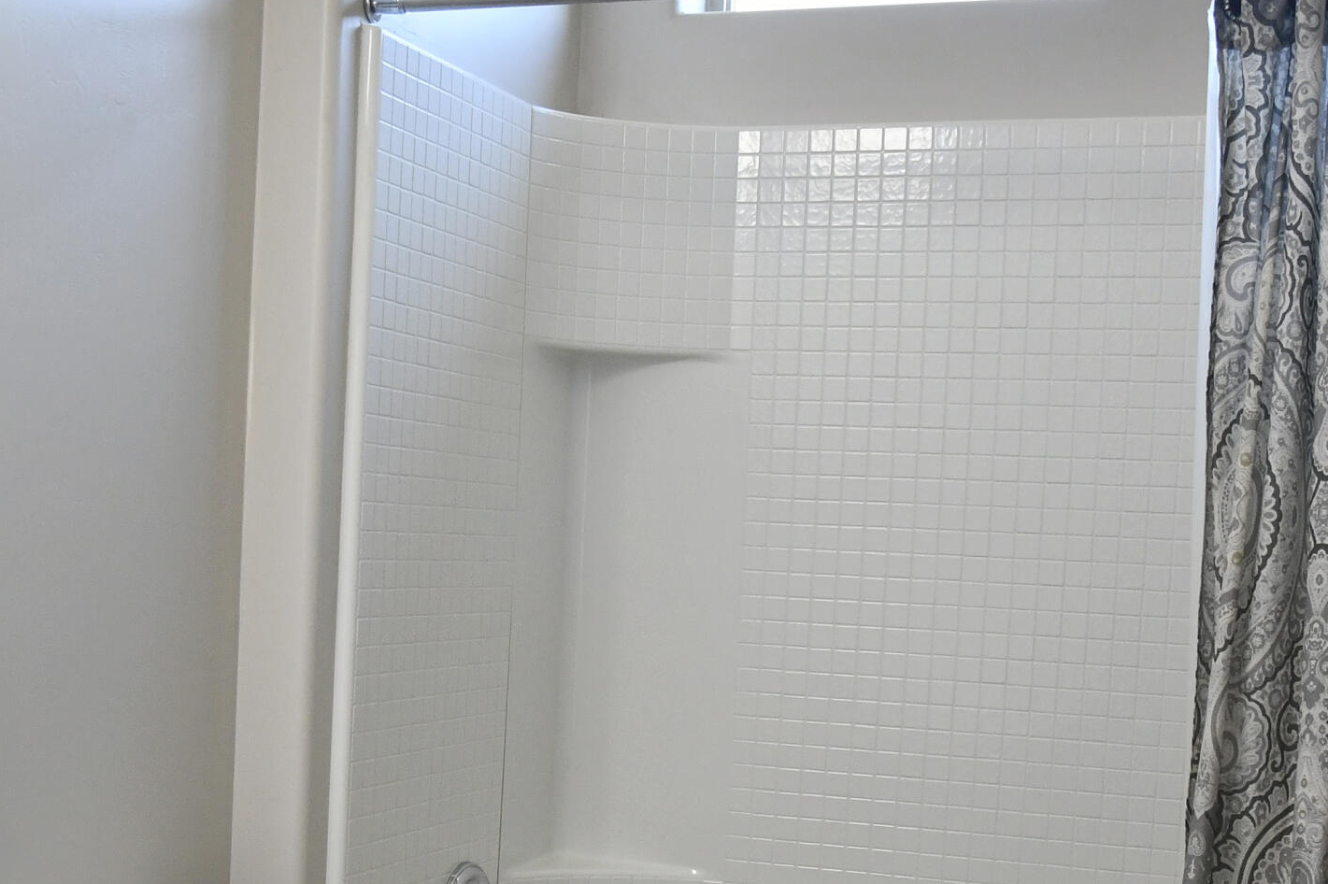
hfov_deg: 34.5
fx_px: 2102
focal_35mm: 57
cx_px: 371
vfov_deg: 23.4
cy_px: 728
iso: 1250
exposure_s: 1/100
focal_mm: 18
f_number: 5
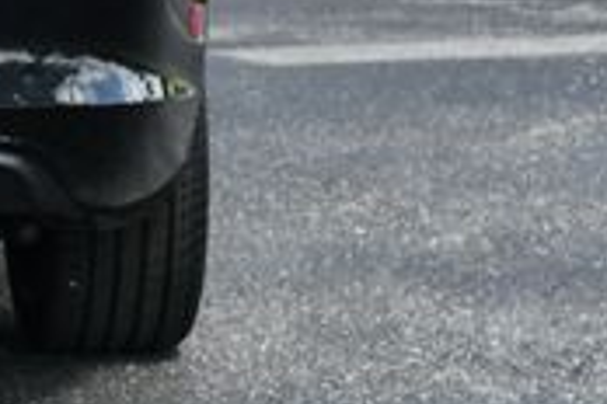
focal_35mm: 221
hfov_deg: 8.9
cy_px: -167
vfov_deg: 6.2
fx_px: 3726
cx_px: -488
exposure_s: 1/250
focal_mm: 30
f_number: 5.6
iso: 200
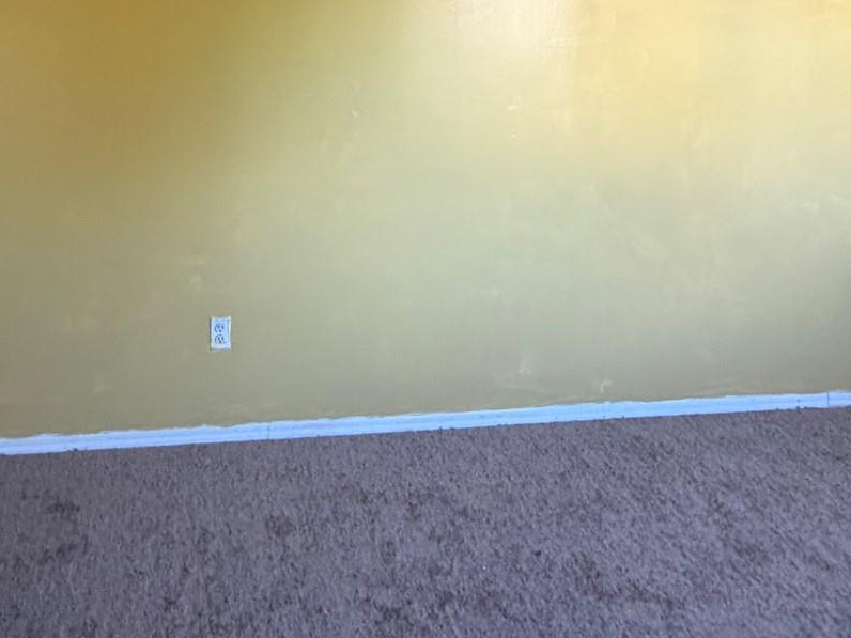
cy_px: -24
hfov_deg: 50.6
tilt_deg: -1.2
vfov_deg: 35.3
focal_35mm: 36
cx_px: 300
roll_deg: +0.4
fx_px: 885
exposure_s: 1/114
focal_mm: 2.22
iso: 320
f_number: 2.2
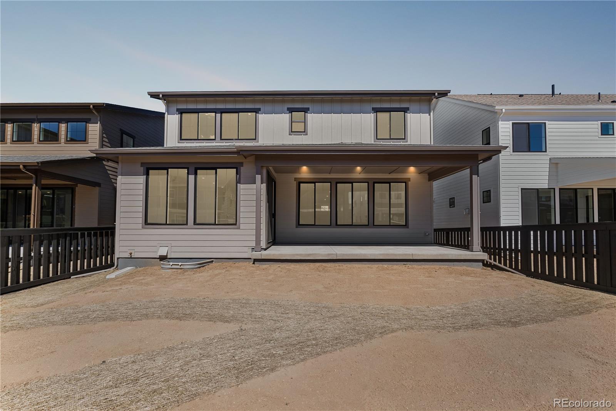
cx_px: 308
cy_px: 206
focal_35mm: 16
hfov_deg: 96.7
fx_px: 274
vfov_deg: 73.7
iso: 160
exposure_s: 1/400
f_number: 8
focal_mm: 16
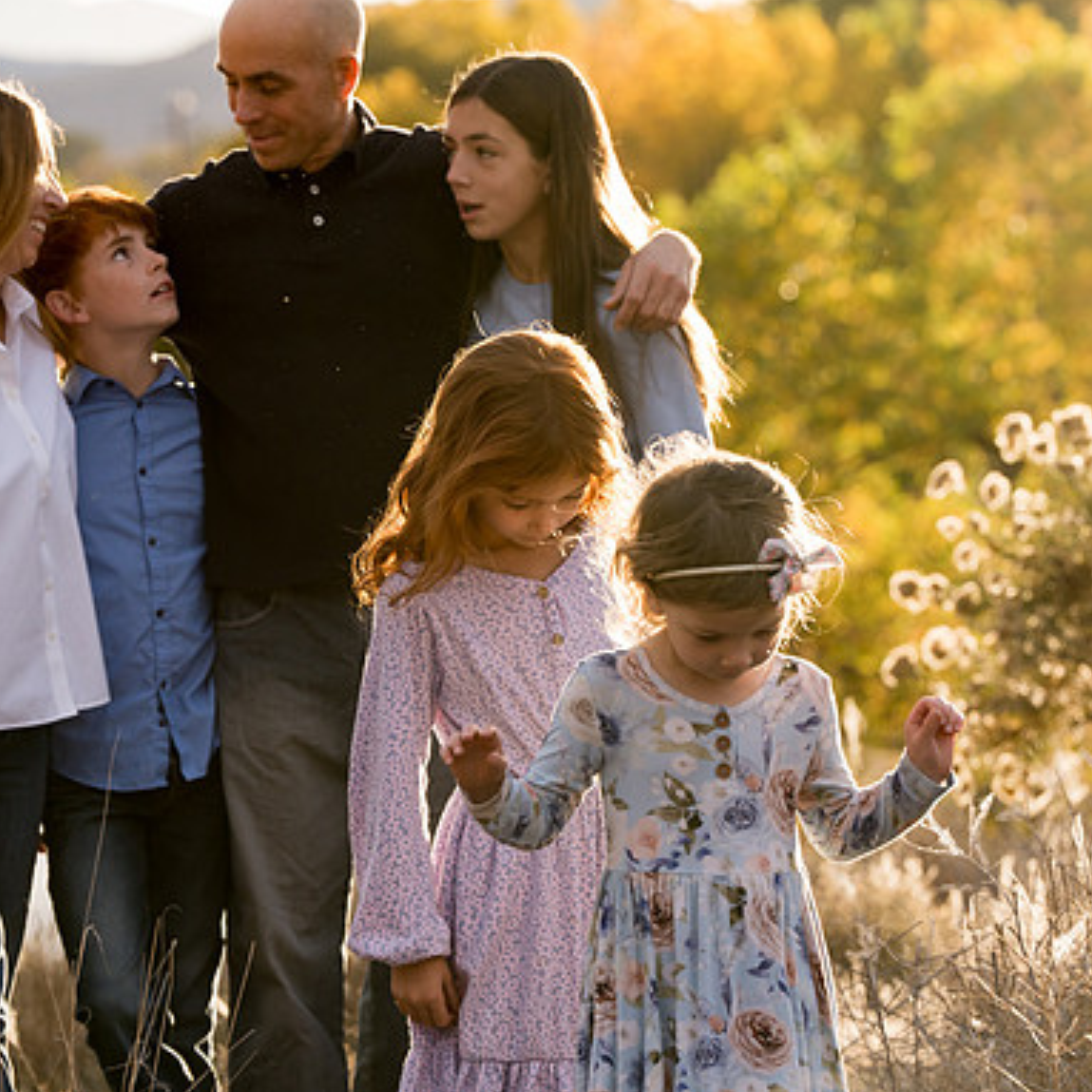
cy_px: 546
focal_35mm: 225
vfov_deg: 7.8
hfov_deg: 7.8
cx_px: 371
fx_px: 8030
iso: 640
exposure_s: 1/250
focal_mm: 175
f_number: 6.3
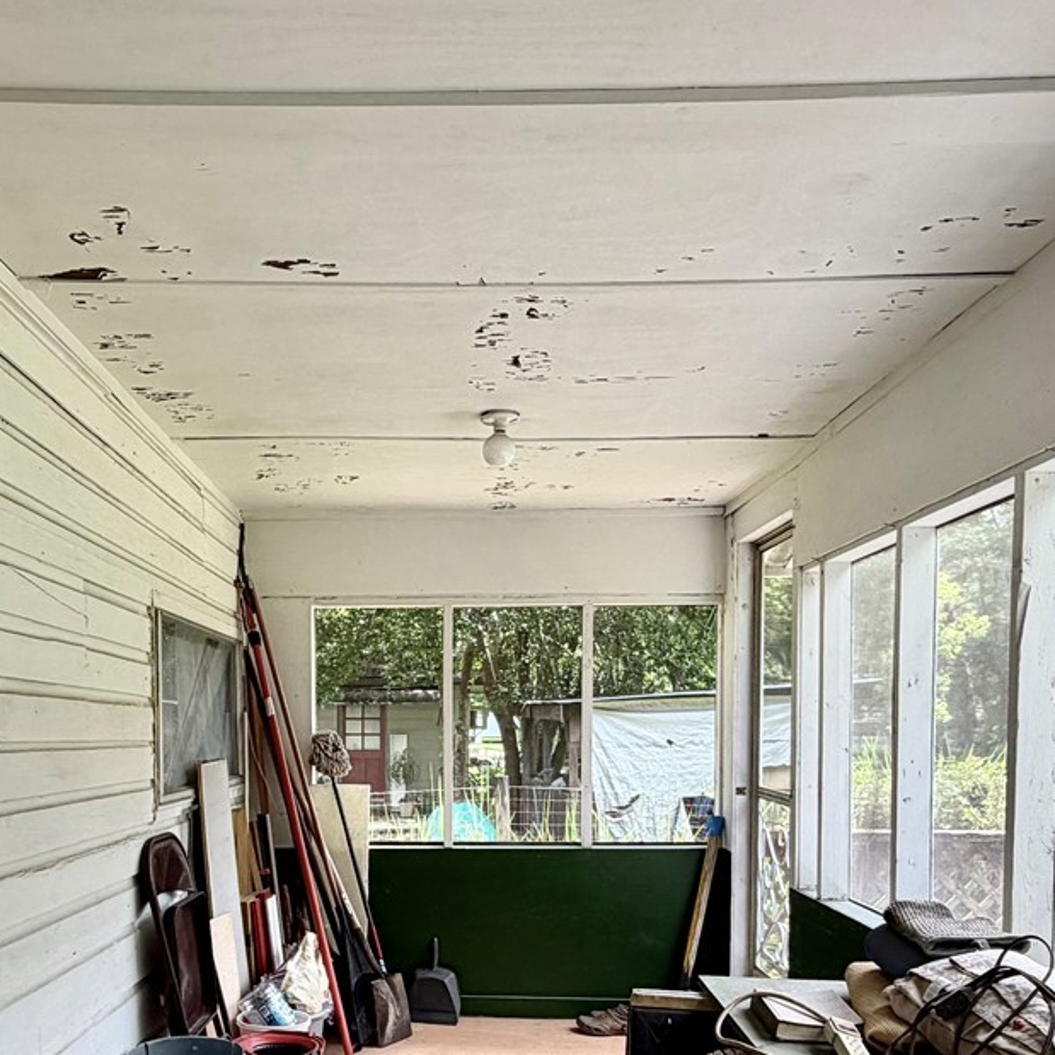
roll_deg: +0.1
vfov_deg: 49.2
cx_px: 438
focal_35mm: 32
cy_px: 782
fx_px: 1103
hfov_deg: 50.9
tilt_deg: -3.5
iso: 40
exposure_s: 1/121
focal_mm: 2.22
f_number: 2.2
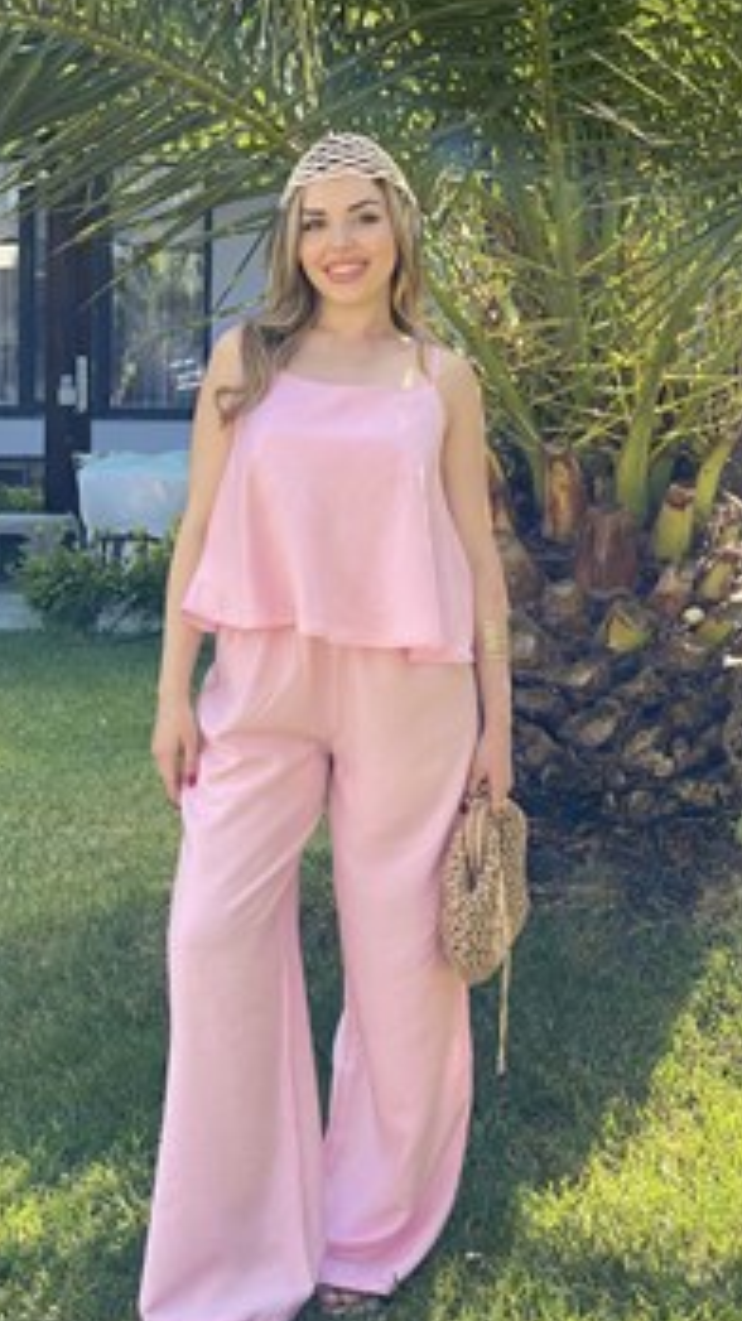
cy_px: 687
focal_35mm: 67
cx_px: 375
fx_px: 2346
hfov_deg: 18.0
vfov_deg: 31.4
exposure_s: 1/163
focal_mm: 6
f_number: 2
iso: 20
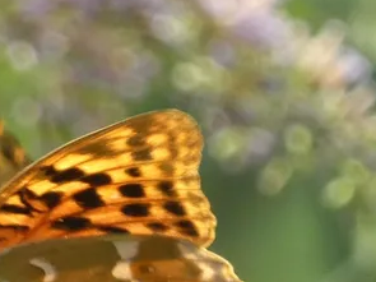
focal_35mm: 1050
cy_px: 237
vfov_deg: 1.4
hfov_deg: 1.9
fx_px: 11400
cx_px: 14
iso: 250
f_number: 5.6
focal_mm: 86.7
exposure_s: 1/100
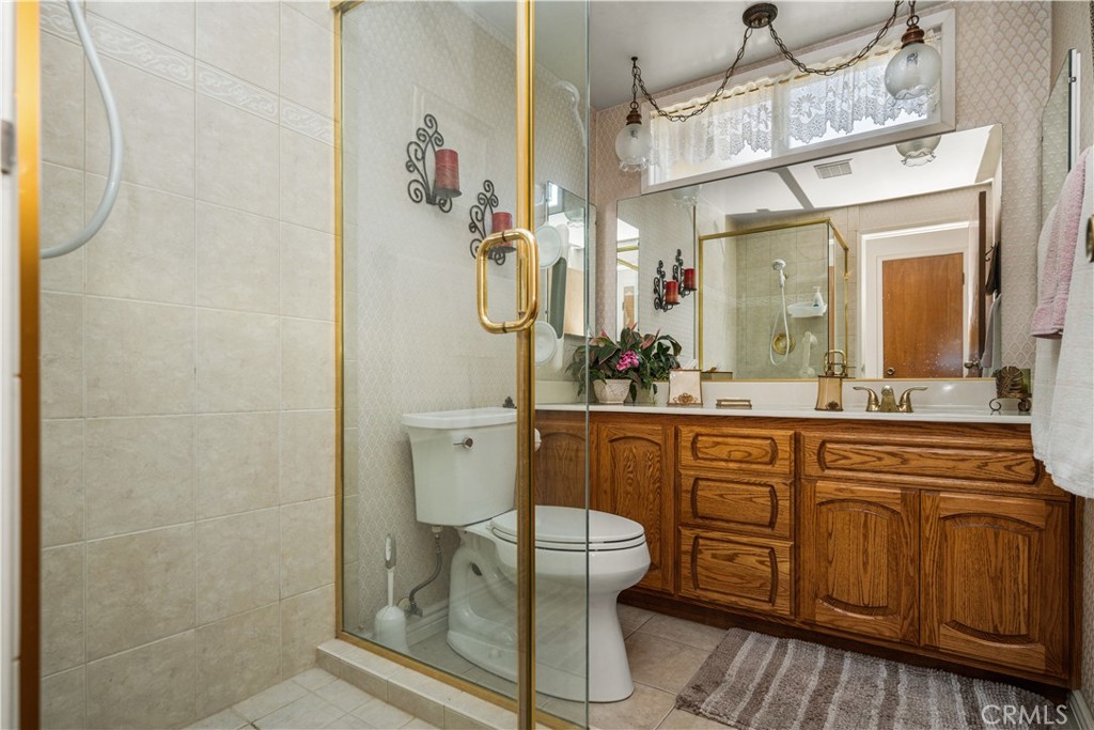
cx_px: 547
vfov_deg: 70.5
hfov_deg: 93.3
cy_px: 365
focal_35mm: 17
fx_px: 517
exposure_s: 1/60
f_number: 5
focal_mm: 17
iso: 80
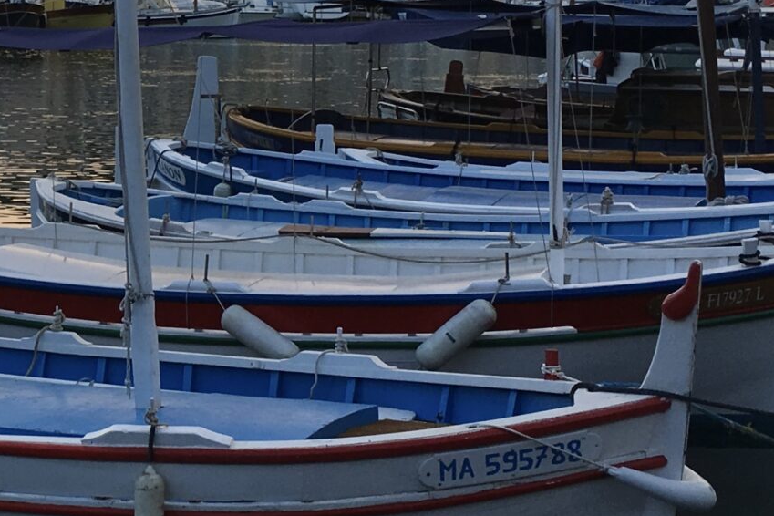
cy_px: 170
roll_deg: -0.4
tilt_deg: -4.1
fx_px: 1956
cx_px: -33
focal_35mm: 91
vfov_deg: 15.0
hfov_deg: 21.5
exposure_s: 1/557
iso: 25
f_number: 2.2
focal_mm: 4.15
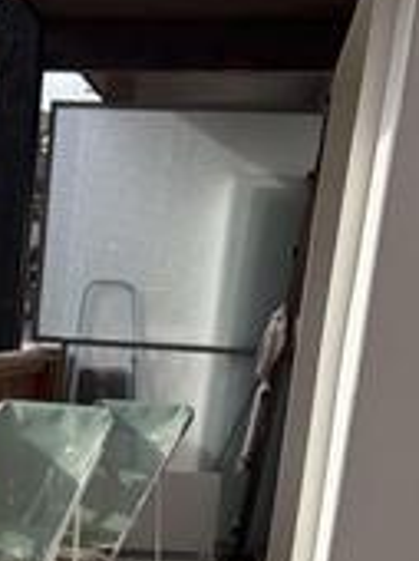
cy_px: 782
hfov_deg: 15.2
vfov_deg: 19.3
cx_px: -142
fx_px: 1489
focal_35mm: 92
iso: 50
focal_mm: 5.96
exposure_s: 1/3831
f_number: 1.6
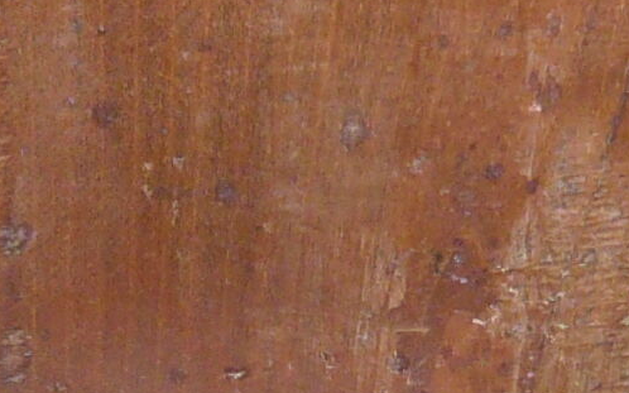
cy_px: 389
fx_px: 3136
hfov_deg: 11.5
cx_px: 279
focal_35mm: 183
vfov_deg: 7.1
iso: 125
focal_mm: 4.6
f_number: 2.8
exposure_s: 1/30
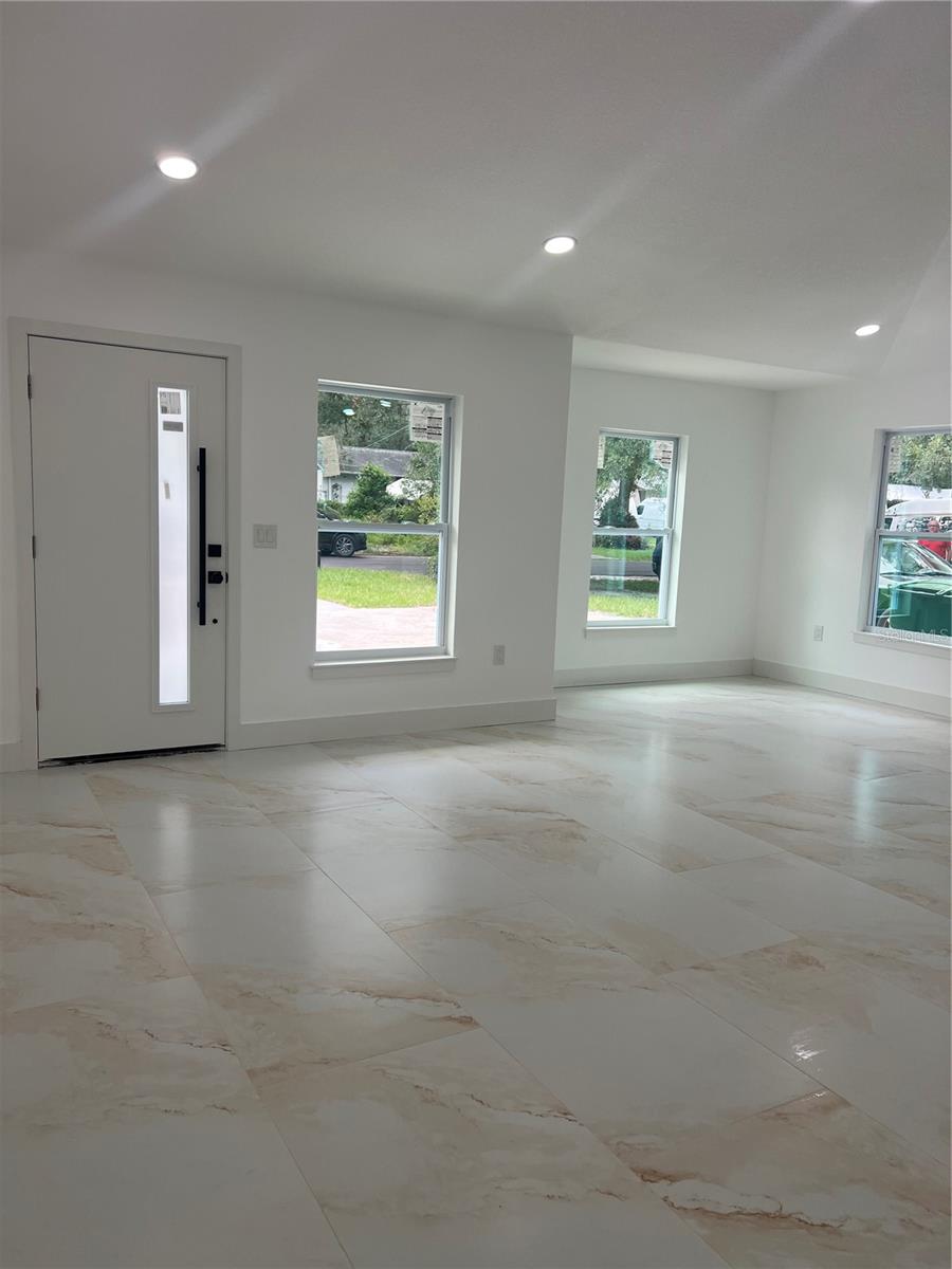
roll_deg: -2.7
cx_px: 476
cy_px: 634
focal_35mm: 26
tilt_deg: -6.9
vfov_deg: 67.3
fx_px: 953
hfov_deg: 53.1
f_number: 1.5
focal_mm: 5.7
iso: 50
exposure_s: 1/342
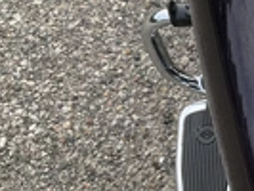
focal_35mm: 87
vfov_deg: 16.9
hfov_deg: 20.0
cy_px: 34
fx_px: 639
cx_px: 359
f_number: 1.8
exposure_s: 1/486
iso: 25
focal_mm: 3
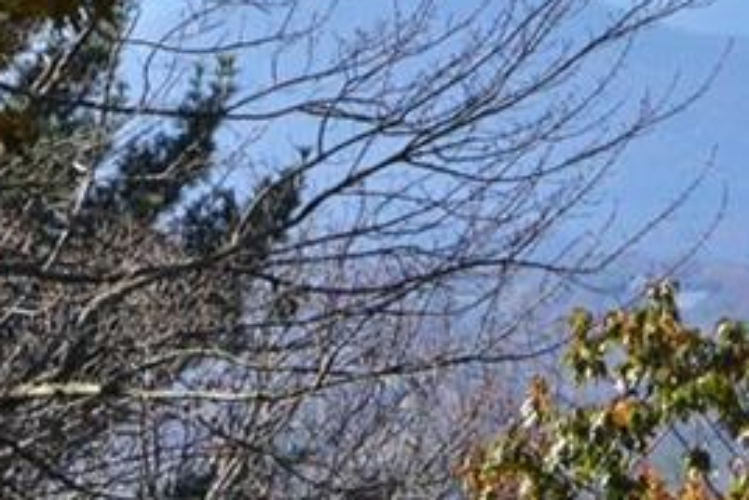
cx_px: 1389
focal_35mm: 600
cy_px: -119
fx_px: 12488
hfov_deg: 3.4
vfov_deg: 2.3
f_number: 11
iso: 800
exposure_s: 1/1250
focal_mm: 105
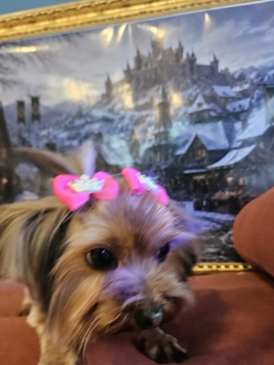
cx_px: 152
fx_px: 306
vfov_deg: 61.3
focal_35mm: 29
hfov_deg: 48.1
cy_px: 214
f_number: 1.8
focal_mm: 5.4
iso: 640
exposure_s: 1/60
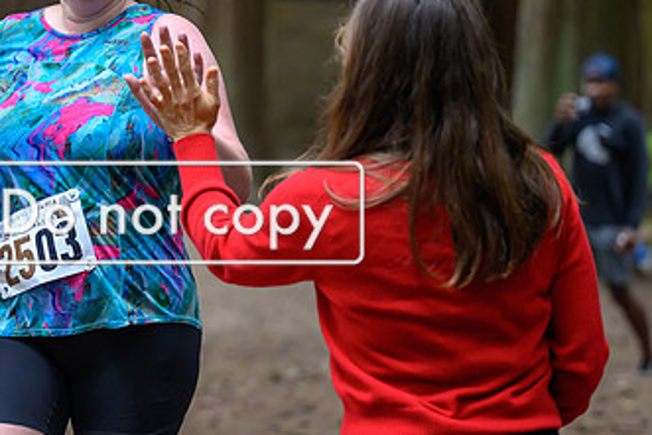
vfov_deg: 6.1
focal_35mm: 227
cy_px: 144
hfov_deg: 9.0
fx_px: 4113
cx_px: 121
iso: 3600
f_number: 2.8
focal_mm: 97
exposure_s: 1/640
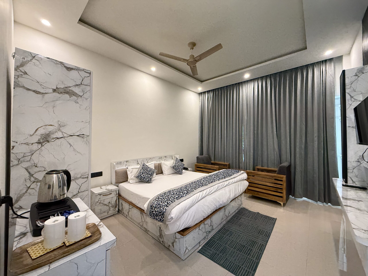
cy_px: 138
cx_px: 184
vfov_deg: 85.7
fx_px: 149
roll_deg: -0.1
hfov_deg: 102.1
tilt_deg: +0.8
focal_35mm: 14
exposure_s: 1/50
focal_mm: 2.22
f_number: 2.2
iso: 400
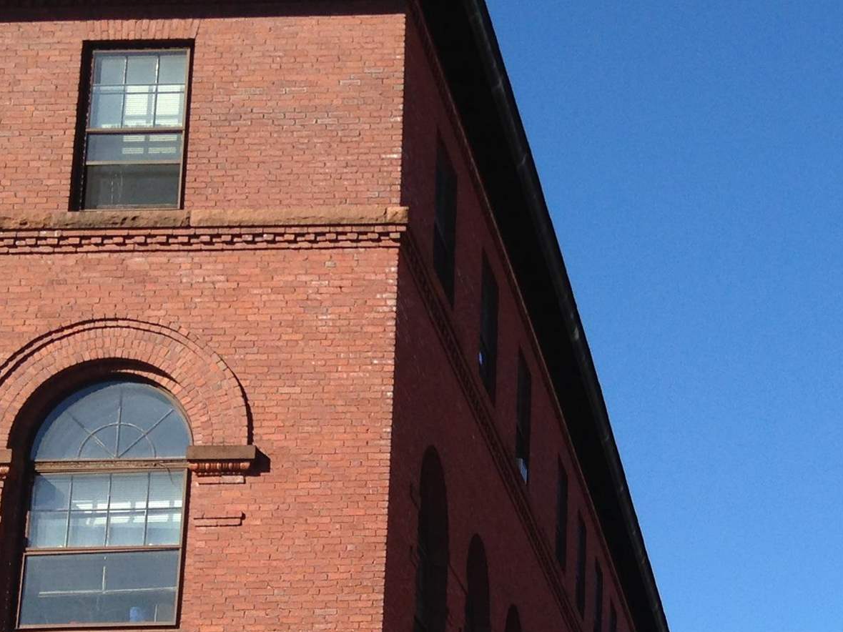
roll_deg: +1.2
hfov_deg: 22.2
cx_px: 766
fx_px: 2094
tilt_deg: +16.7
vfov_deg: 16.7
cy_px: 663
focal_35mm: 86
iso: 50
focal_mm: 4.12
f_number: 2.4
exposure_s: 1/1063
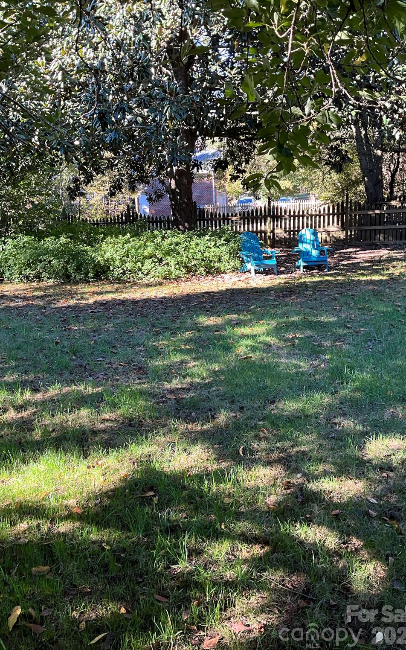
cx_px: 177
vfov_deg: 61.2
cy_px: 325
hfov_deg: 40.5
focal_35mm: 31
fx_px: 549
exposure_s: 1/122
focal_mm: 3
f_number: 1.8
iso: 40
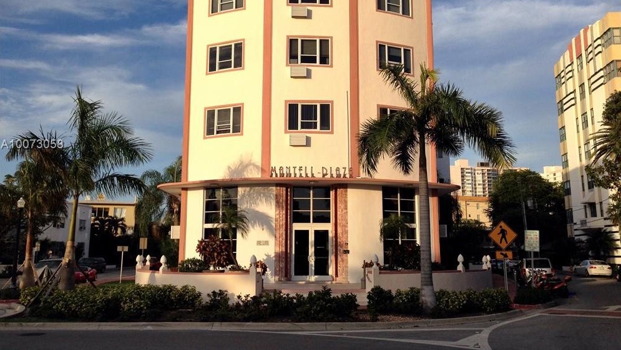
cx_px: 318
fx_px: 609
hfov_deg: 54.0
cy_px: 145
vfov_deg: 31.9
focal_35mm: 37
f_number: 2.4
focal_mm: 4.12
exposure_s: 1/1290
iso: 50
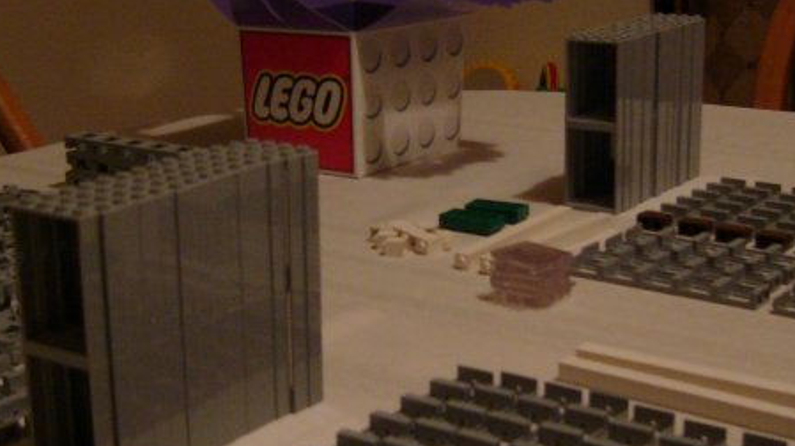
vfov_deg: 17.7
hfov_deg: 31.0
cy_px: 204
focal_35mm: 68
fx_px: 1433
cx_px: 377
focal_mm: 5.8
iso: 200
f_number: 2.8
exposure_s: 1/8
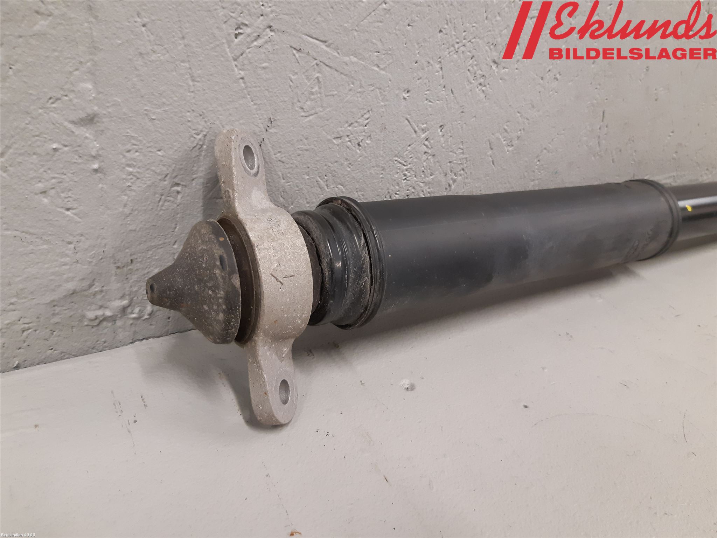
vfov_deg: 53.1
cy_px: 269
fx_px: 539
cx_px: 358
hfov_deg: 67.3
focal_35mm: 26
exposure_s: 1/50
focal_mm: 3.93
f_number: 1.7
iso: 200
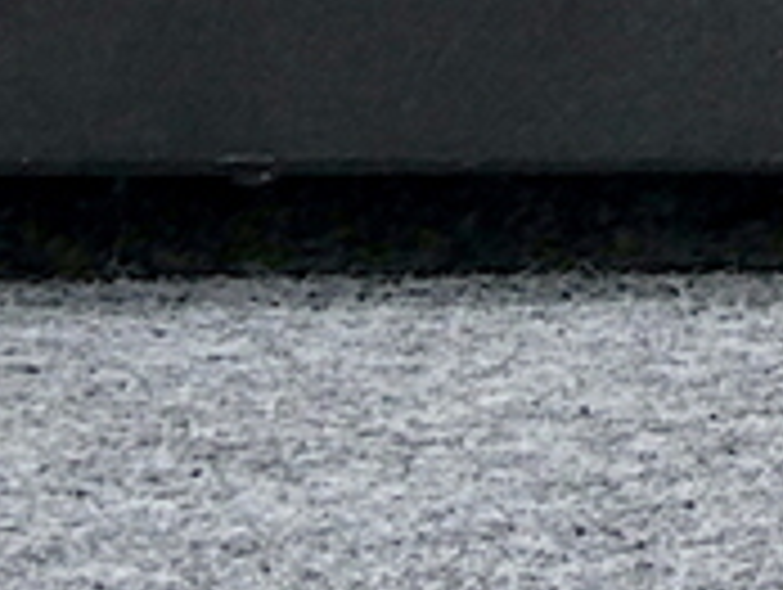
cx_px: 850
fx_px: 18868
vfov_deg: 1.8
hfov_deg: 2.4
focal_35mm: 833
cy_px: -622
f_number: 5.4
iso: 200
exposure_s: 1/10
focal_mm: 27.1
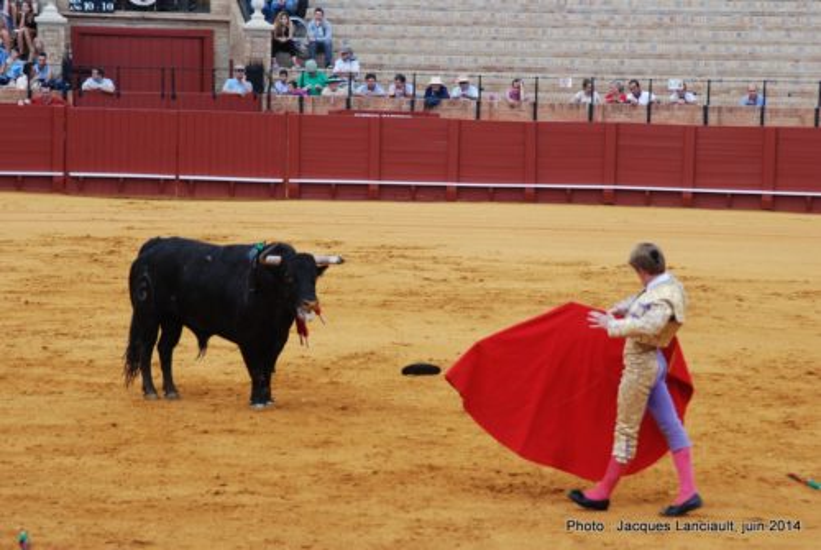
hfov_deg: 14.8
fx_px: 3152
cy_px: 275
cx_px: 410
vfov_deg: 10.0
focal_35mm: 138
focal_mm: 92
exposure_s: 1/200
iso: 400
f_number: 5
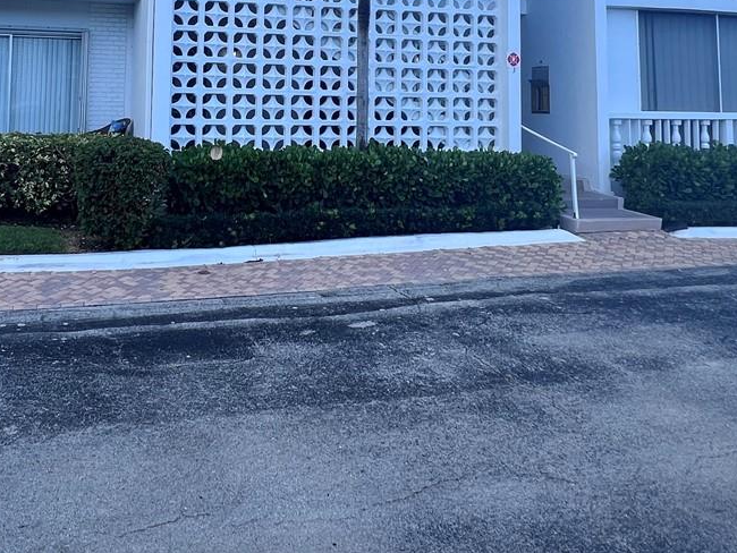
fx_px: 682
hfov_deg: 55.9
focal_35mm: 32
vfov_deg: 40.5
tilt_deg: +3.9
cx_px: 260
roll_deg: -1.0
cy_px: 46
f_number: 1.8
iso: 32
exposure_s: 1/279
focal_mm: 1.57
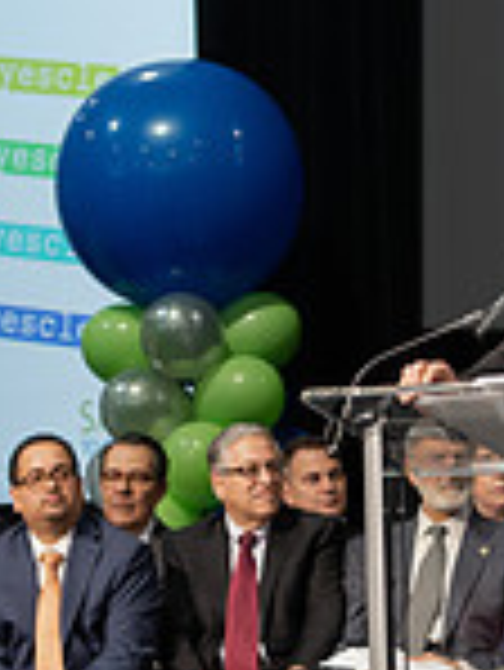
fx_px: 6223
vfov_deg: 6.2
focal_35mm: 321
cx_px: 288
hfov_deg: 4.6
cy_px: 497
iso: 1250
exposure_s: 1/200
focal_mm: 86
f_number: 3.5
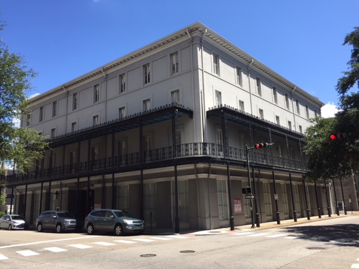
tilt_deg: +12.7
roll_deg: +0.5
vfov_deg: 48.2
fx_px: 301
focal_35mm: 29
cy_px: 134
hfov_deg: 61.7
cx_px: 180
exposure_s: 1/1041
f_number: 2.2
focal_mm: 4.15
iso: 32
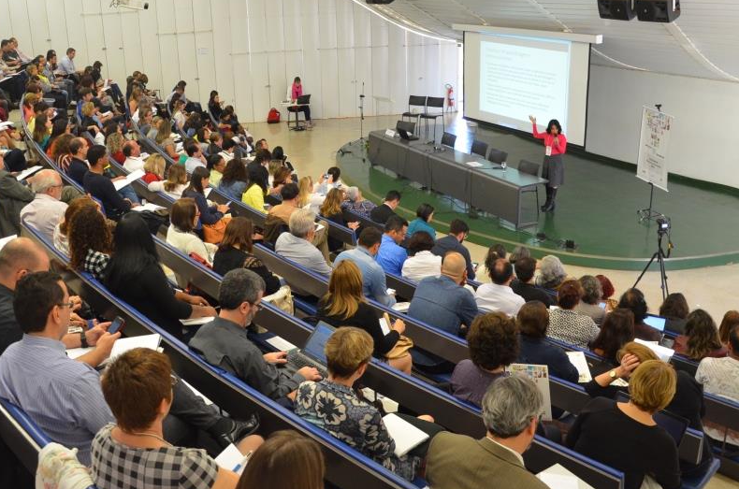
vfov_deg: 37.6
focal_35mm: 35
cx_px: 321
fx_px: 717
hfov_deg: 54.4
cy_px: 201
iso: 1600
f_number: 3.5
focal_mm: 18
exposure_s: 1/80
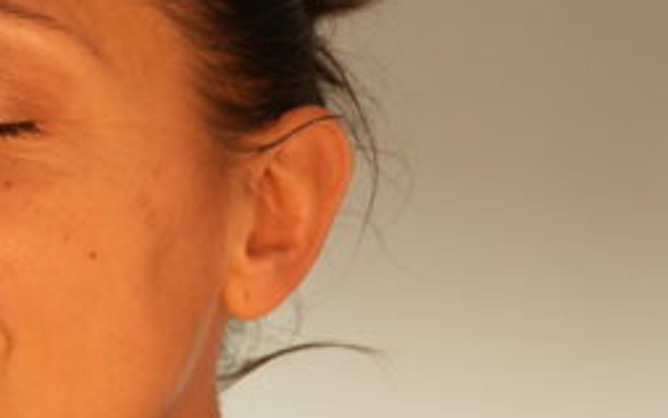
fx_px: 1639
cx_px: 145
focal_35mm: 90
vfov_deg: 14.3
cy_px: 440
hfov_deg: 22.7
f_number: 8
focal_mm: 28
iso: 2000
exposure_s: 1/60
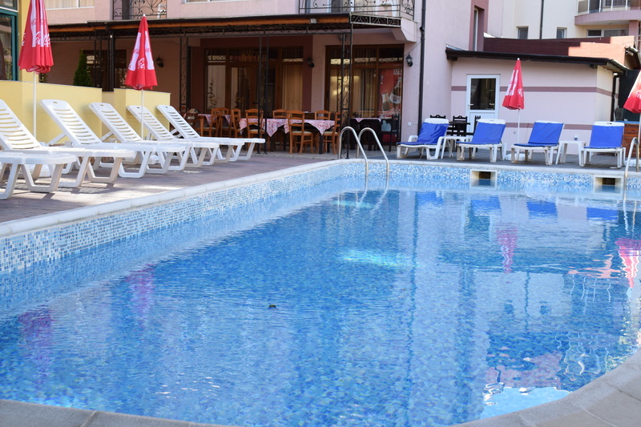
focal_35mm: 45
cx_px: 320
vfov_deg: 29.9
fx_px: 801
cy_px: 214
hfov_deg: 43.6
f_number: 8
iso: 400
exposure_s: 1/160
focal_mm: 30
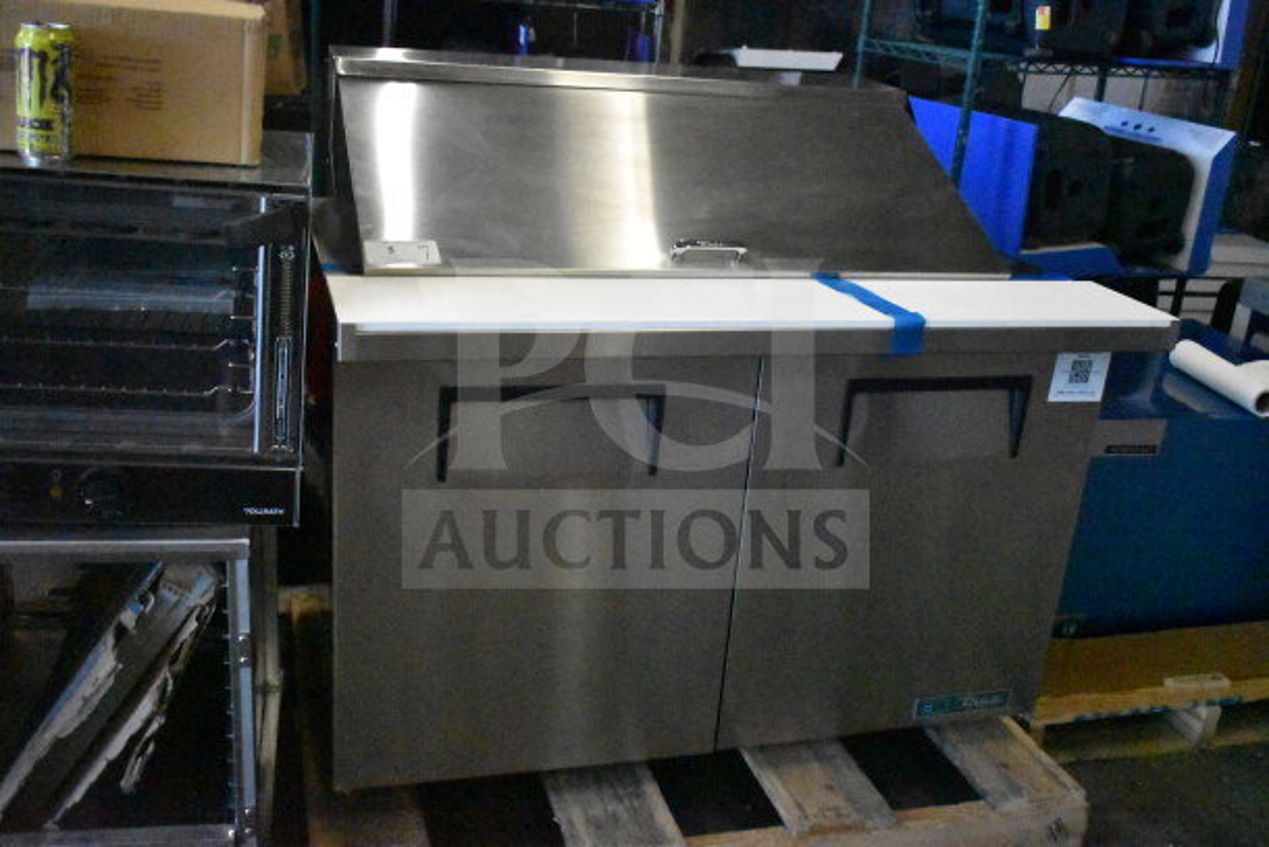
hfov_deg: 53.1
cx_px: 634
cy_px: 424
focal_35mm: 36
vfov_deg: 36.9
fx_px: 1269
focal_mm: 24
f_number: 4
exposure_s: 1/3200
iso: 25600
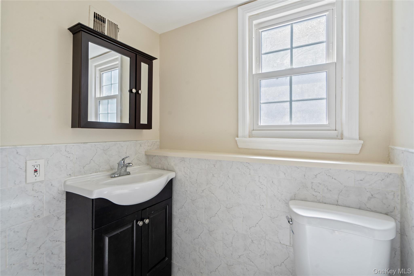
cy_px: 138
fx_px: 184
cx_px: 207
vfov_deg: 73.7
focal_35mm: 16
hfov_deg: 96.7
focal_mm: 16
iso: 125
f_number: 8
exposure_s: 1/10
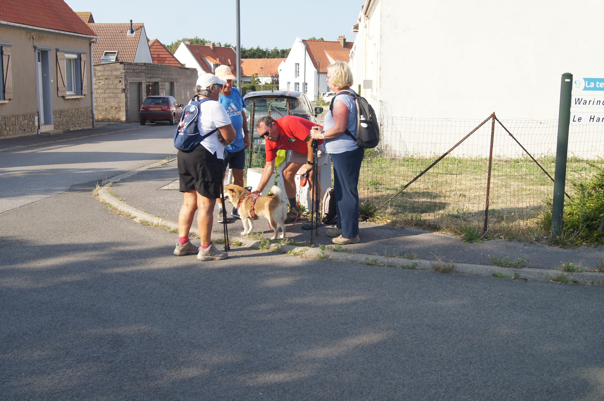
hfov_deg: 46.4
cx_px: 302
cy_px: 200
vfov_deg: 31.8
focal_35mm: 42
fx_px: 704
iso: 100
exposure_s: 1/160
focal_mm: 28
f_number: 8
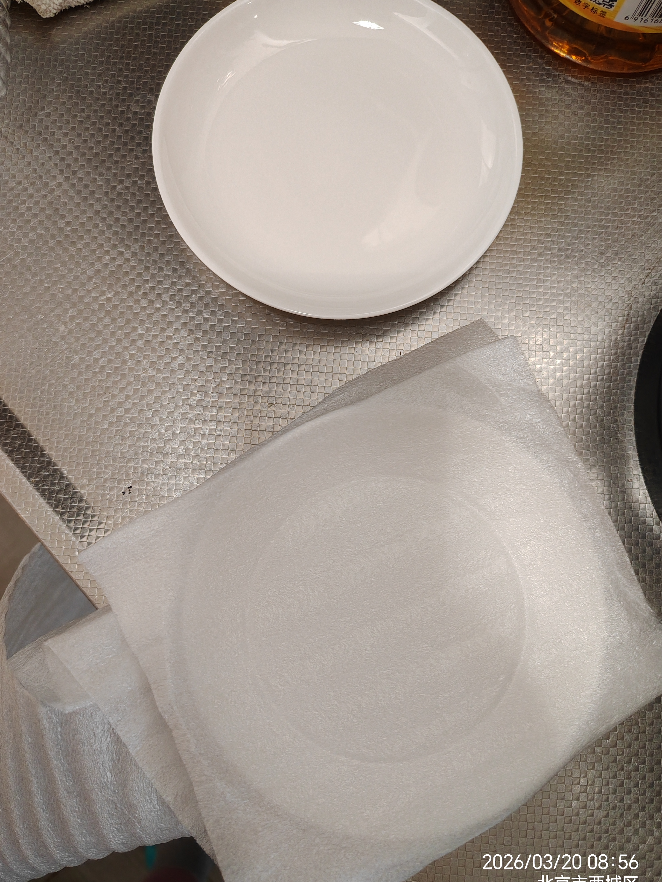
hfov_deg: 56.8
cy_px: 448
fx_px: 612
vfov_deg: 71.6
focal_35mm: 24
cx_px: 327
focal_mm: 5.25
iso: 1600
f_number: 1.8
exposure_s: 1/50
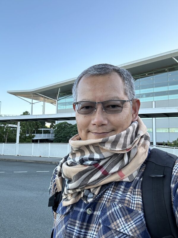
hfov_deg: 46.8
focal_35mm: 30
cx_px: 89
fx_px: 206
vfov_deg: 60.0
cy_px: 119
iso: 40
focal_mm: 2.69
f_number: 1.9
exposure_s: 1/121
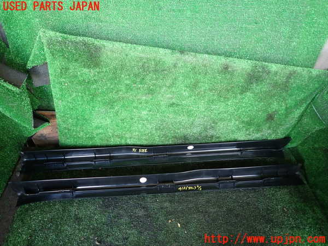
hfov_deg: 69.4
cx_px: 164
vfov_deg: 54.9
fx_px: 237
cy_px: 123
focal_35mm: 25
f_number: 2
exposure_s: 1/50
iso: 200
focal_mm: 4.5
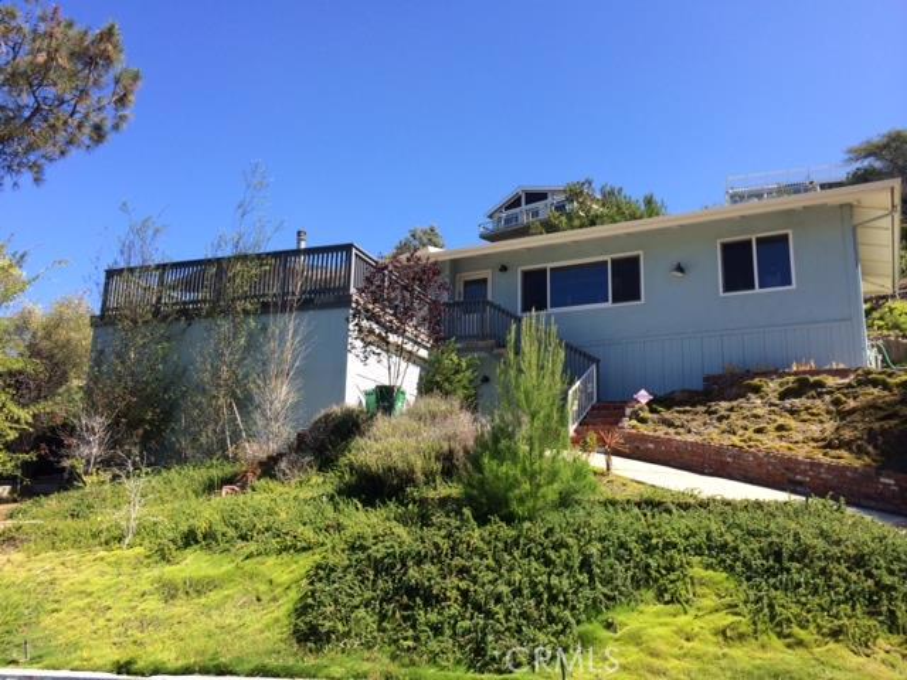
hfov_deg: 60.0
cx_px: 454
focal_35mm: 30
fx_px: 786
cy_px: 340
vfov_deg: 46.8
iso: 32
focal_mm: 4.12
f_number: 2.2
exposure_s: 1/1001
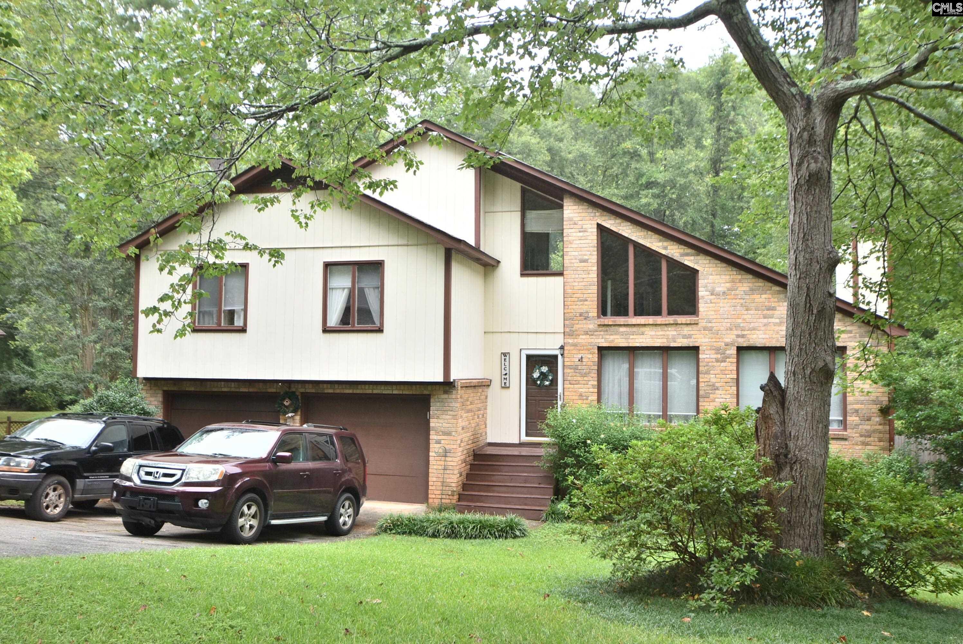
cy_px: 322
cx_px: 482
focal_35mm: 30
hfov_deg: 61.9
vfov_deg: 43.7
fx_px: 803
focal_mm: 20
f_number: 5.6
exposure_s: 1/125
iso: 320
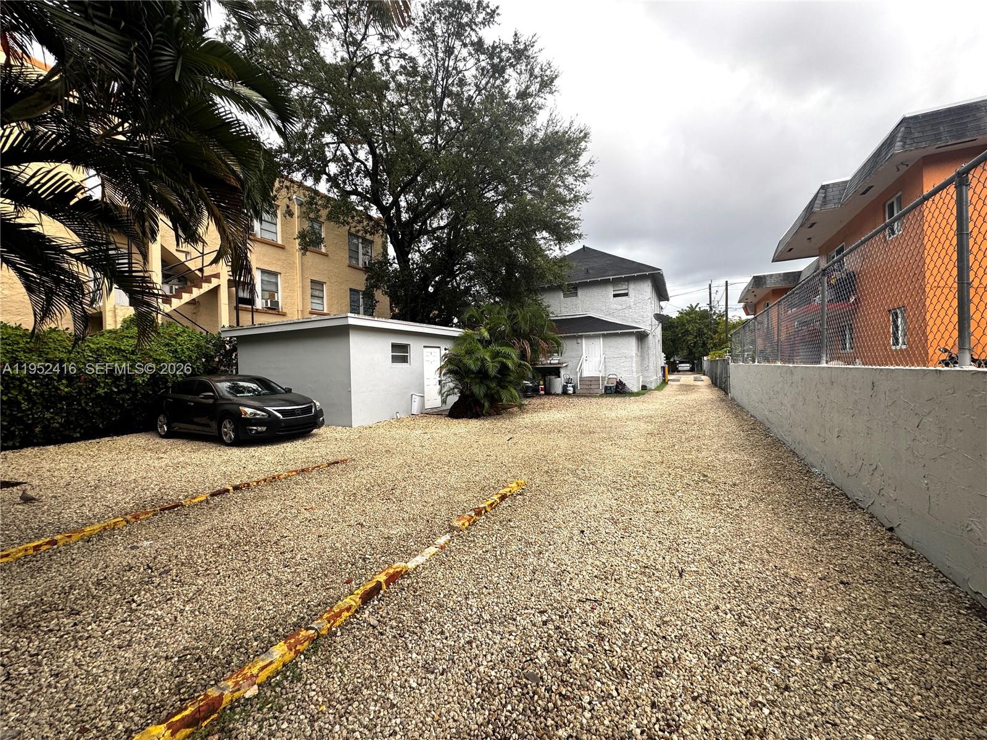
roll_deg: +1.5
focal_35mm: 14
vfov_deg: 85.7
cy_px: 370
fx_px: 399
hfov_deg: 102.1
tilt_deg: -0.9
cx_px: 494
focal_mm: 2.22
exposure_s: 1/100
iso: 40
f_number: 2.2
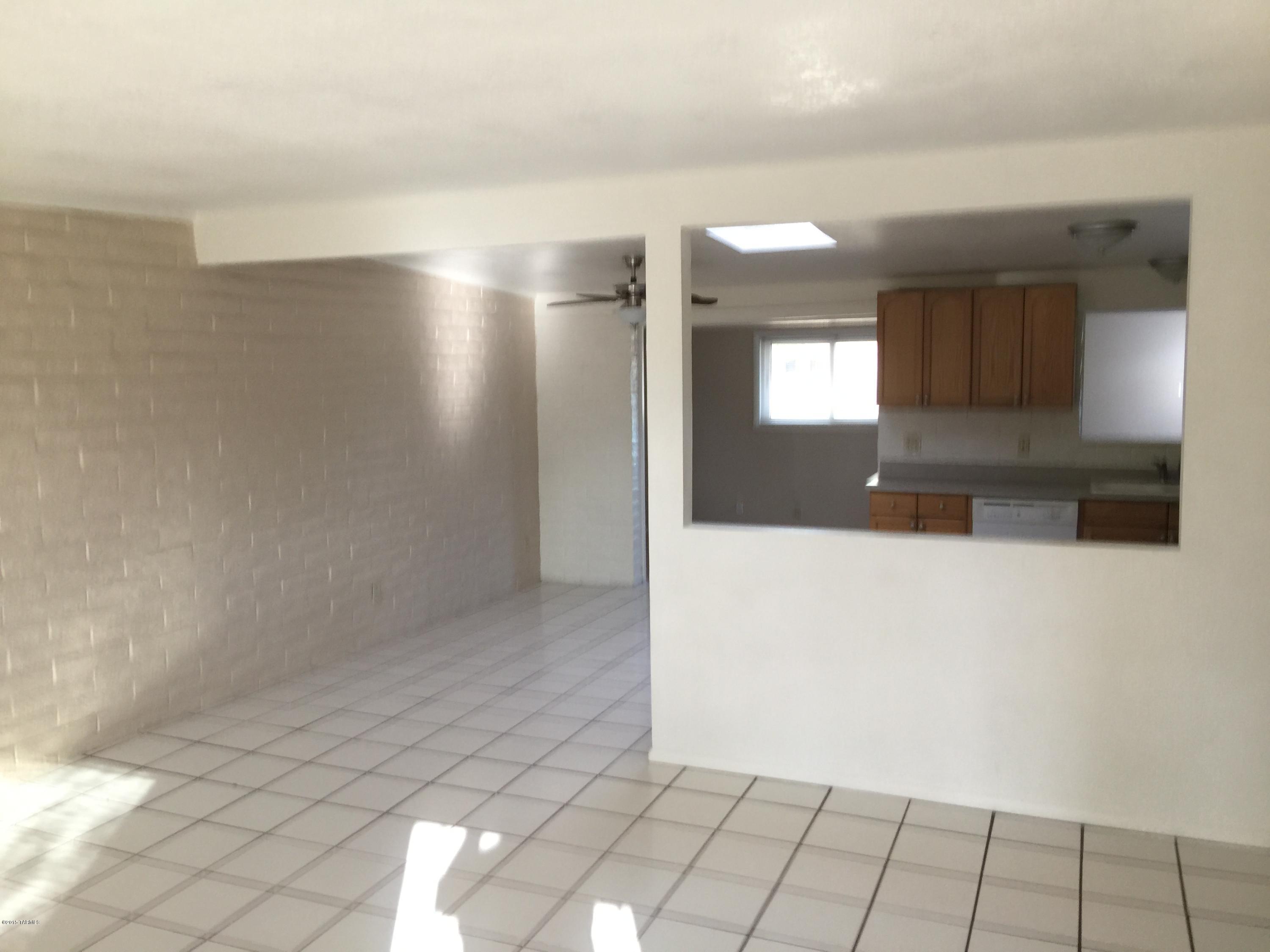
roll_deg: +1.7
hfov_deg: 61.7
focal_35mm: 29
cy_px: 476
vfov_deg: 48.2
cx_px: 635
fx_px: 1064
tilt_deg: -6.5
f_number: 2.2
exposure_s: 1/30
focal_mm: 4.15
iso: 32
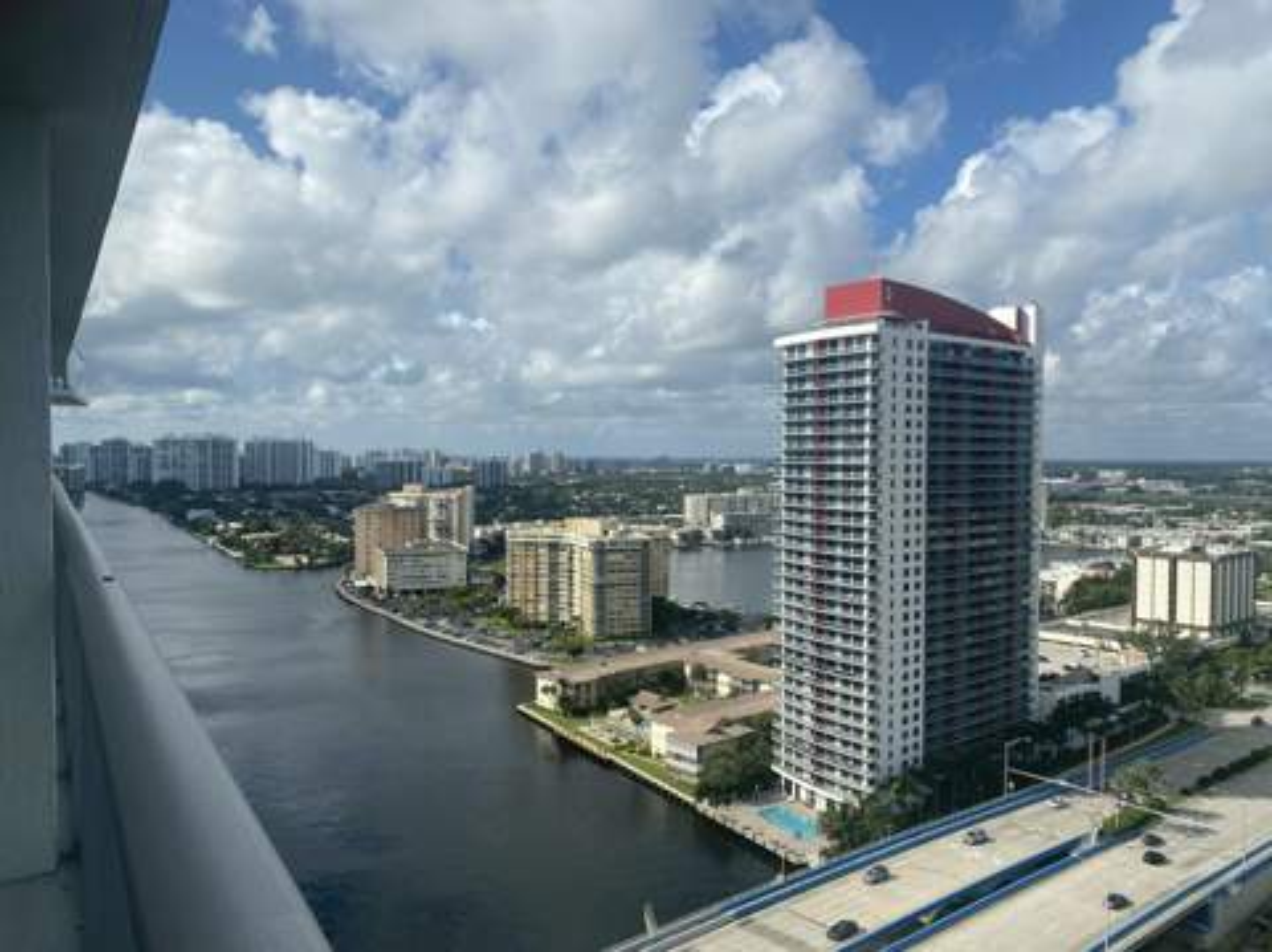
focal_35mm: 26
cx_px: 636
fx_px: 954
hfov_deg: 67.4
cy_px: 476
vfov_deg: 53.0
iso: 32
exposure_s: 1/5236
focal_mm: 4.25
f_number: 1.8
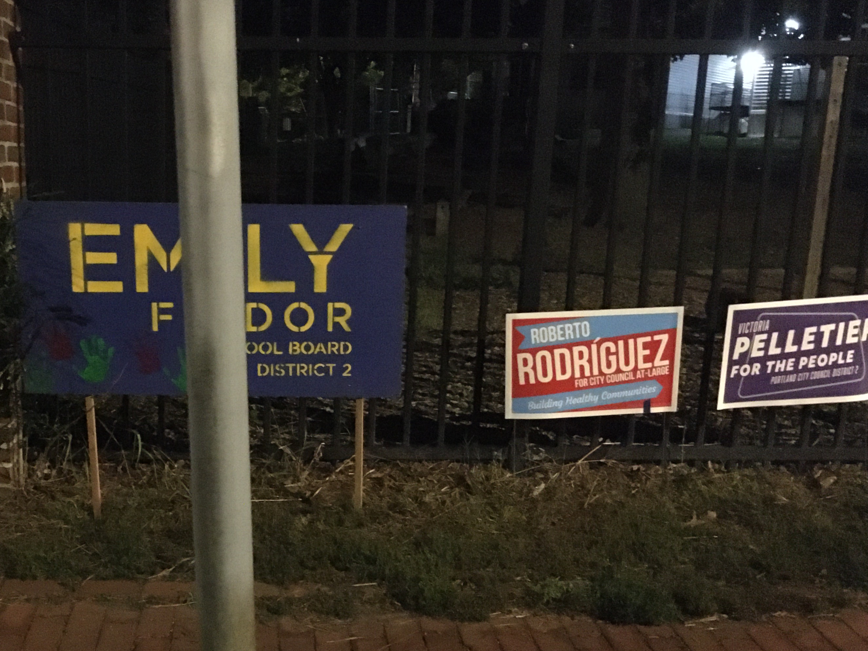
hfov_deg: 42.3
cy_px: 439
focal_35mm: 44
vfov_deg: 32.6
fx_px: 1103
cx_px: 278
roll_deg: -0.2
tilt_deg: -14.5
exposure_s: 1/15
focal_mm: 4.15
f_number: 2.2
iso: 2000
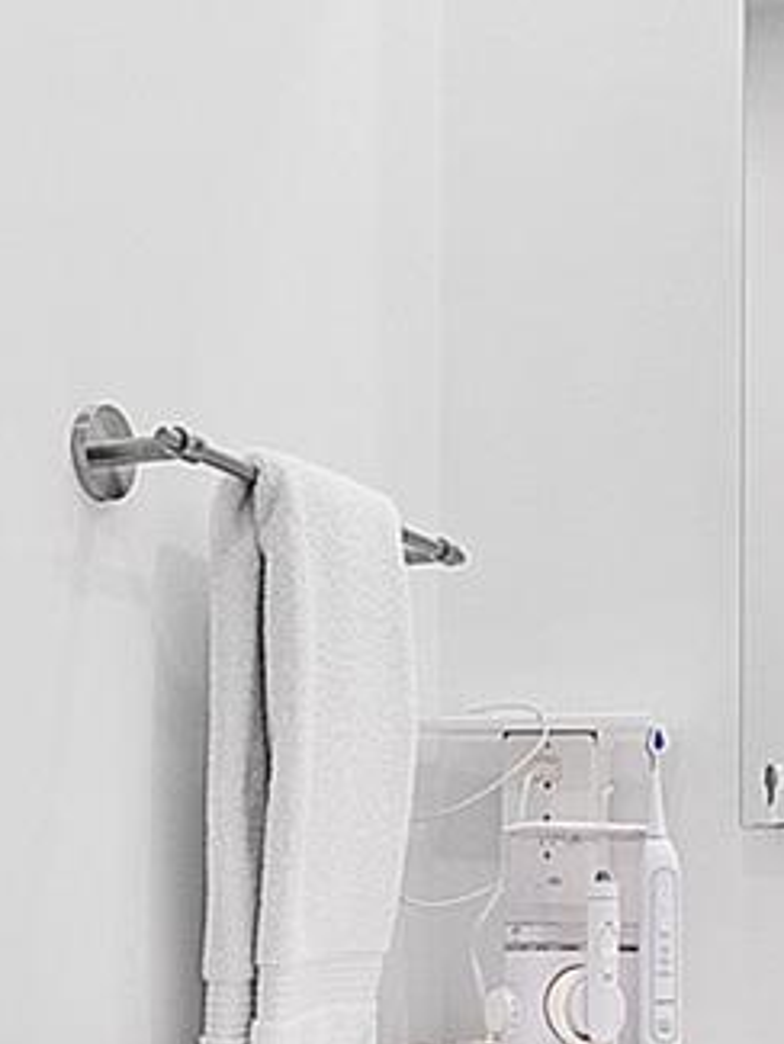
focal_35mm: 71
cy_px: 988
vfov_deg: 26.3
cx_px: 408
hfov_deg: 20.7
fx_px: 2143
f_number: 9
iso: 250
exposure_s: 1/15
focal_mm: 10
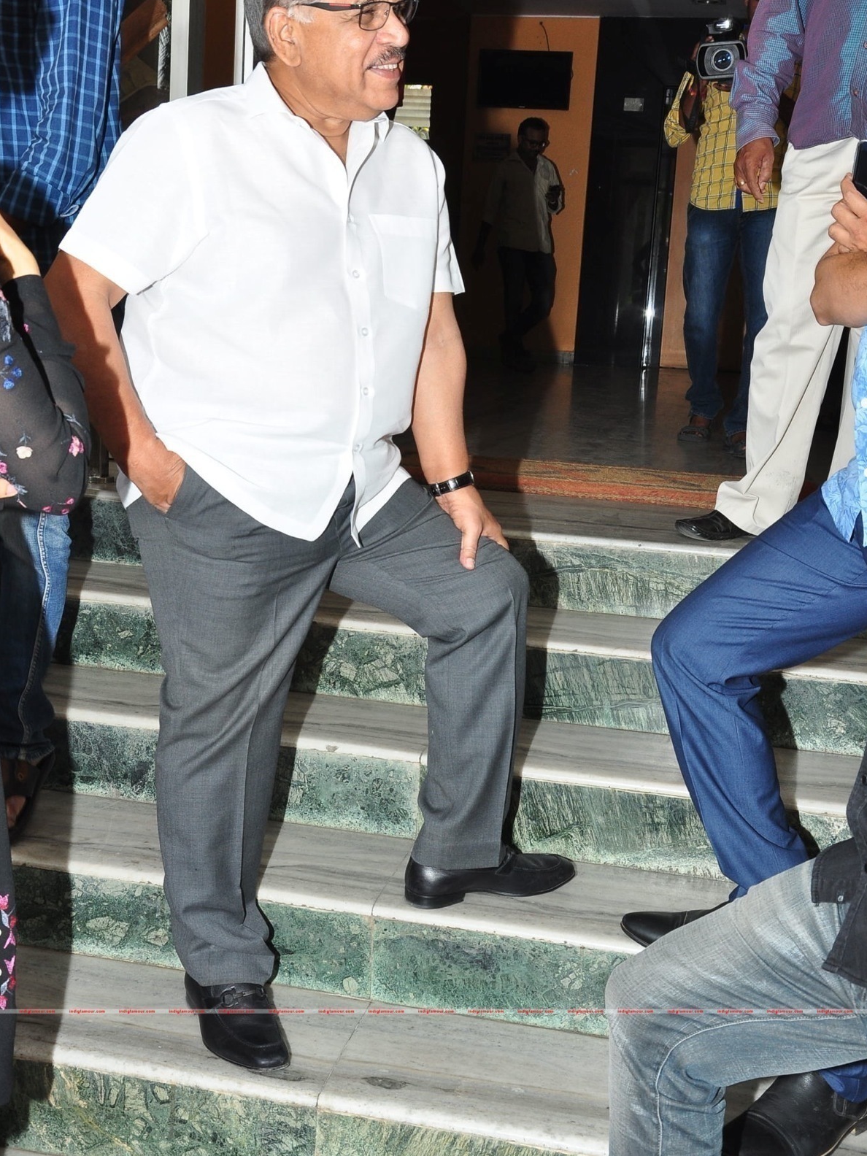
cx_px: 436
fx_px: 1536
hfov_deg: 31.5
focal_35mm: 46
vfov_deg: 41.2
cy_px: 531
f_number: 9
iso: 400
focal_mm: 28
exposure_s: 1/125
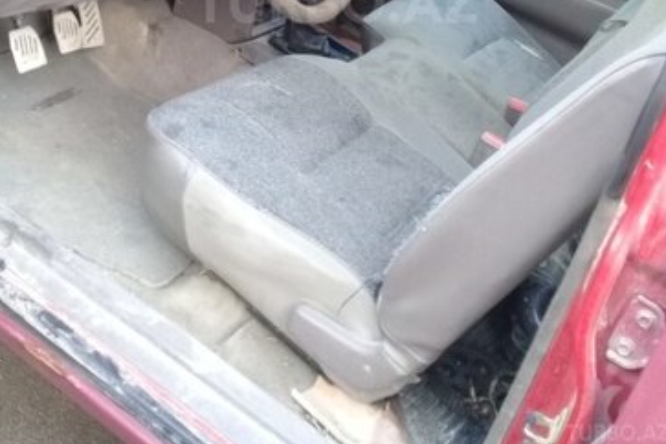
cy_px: 2
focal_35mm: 44
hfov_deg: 44.5
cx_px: 336
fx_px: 814
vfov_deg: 28.6
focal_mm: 3.3
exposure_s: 1/33
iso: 100
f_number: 2.2
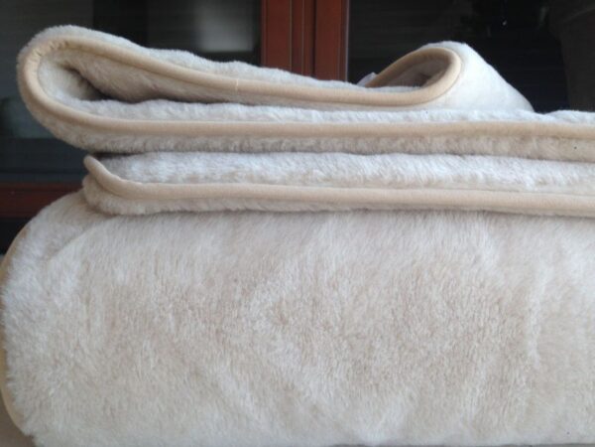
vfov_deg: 42.9
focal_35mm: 33
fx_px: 567
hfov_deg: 55.4
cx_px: 298
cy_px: 224
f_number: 2.4
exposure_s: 1/120
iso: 50
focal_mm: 4.12
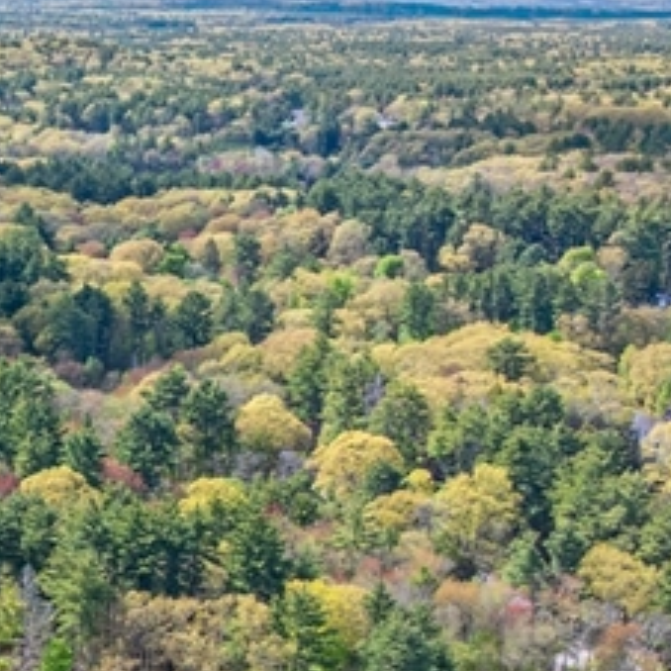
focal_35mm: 96
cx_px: -148
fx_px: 2105
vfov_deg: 17.2
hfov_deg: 17.2
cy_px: 842
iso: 100
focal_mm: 12.29
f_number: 5.6
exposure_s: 1/240
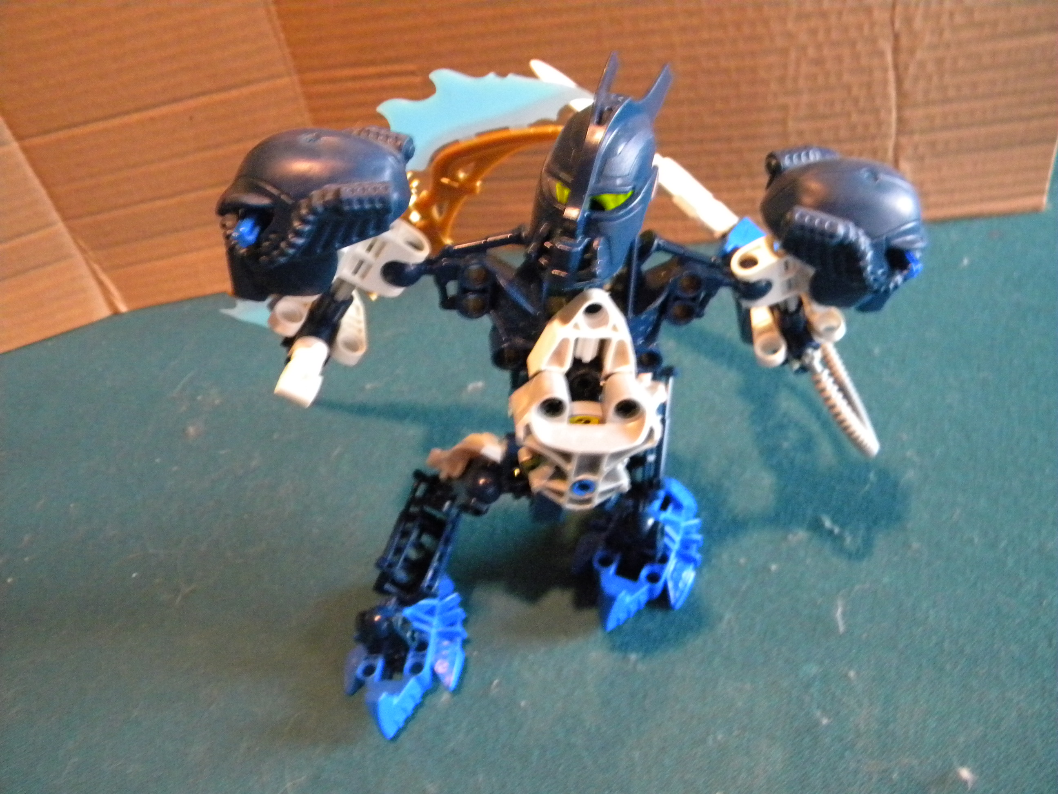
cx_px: 529
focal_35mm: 28
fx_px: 856
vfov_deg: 49.7
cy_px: 397
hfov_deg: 63.4
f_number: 3.5
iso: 800
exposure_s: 1/19
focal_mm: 5
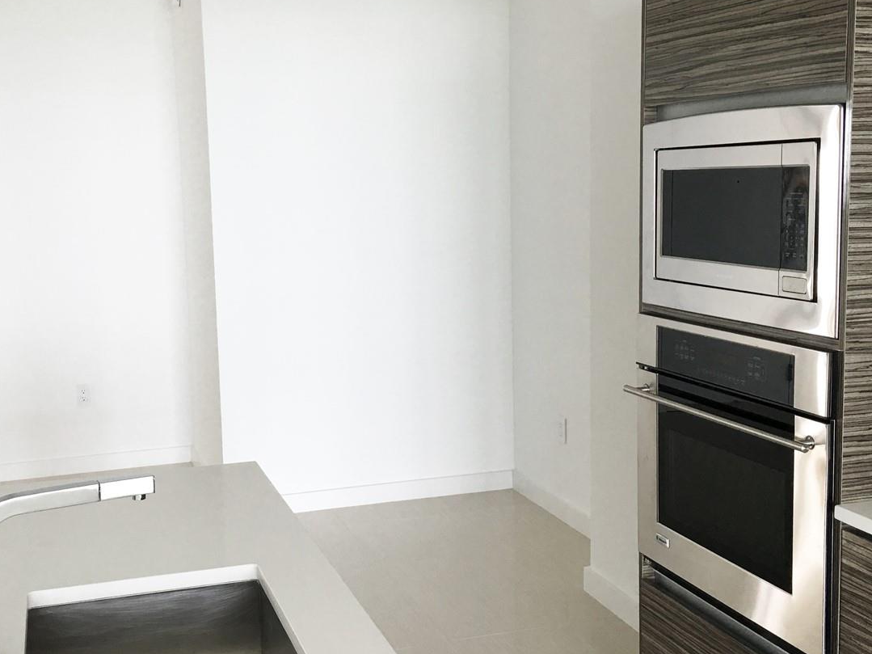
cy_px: 331
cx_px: 382
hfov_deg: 43.8
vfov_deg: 33.6
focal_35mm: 43
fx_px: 1083
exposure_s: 1/30
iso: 25
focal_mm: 4.15
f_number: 2.2
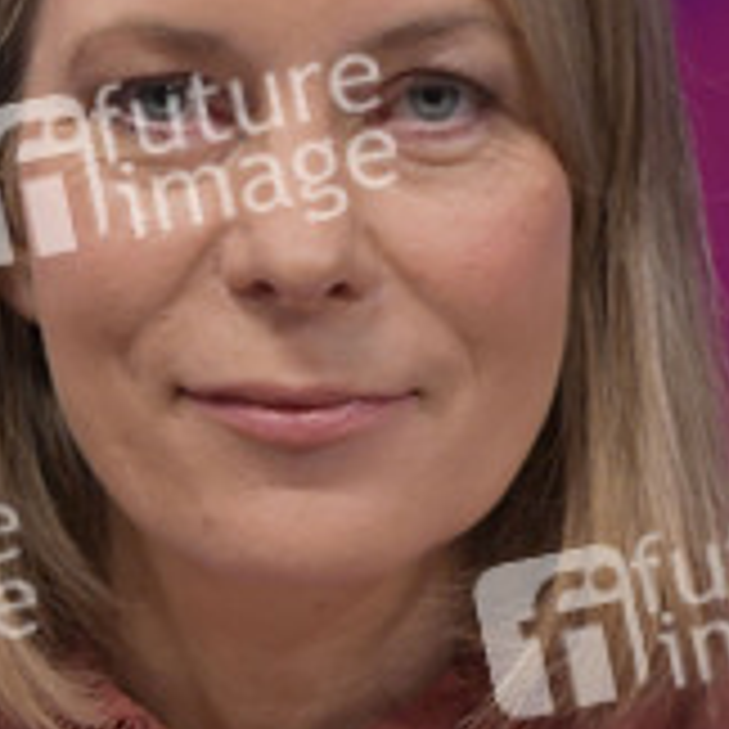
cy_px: 387
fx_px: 2597
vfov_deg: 16.0
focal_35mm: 109
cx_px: 297
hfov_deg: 16.0
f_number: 6.3
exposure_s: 1/200
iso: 2500
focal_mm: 52
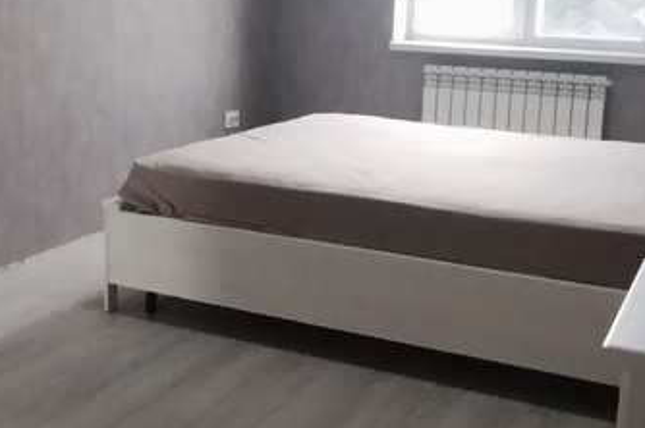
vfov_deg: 25.4
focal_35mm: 53
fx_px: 949
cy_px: 154
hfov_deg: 37.5
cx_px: 367
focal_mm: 1.45
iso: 188
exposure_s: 1/50
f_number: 2.2
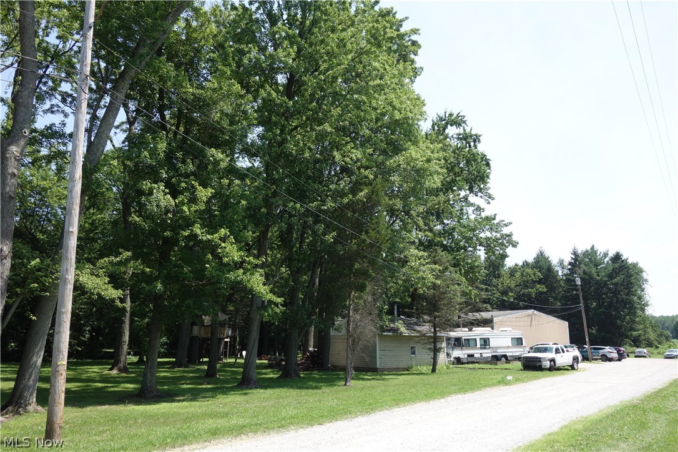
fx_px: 527
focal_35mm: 28
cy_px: 226
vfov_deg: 46.4
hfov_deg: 65.5
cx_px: 339
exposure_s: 1/250
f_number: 5.6
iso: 125
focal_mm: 10.4
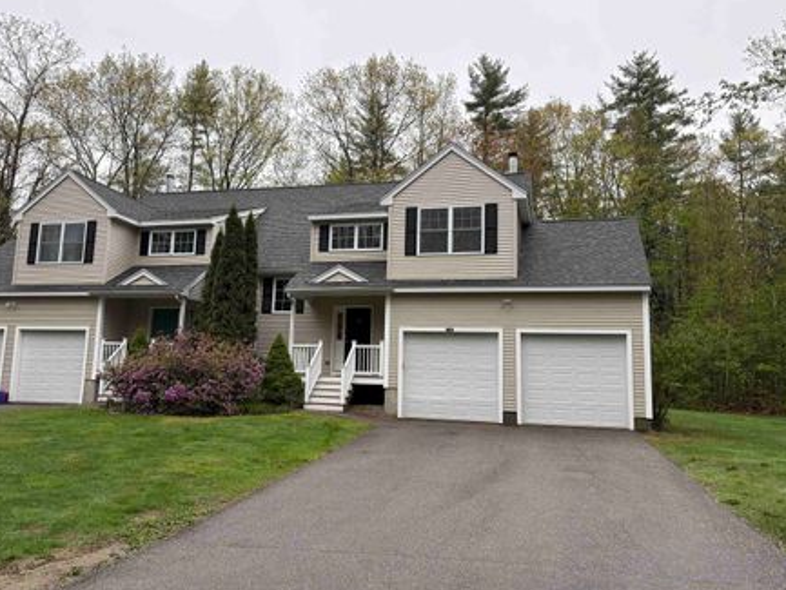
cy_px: 277
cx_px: 358
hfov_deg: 59.9
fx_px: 681
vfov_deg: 46.8
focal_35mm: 30
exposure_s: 1/552
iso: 50
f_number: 1.6
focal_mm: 5.96
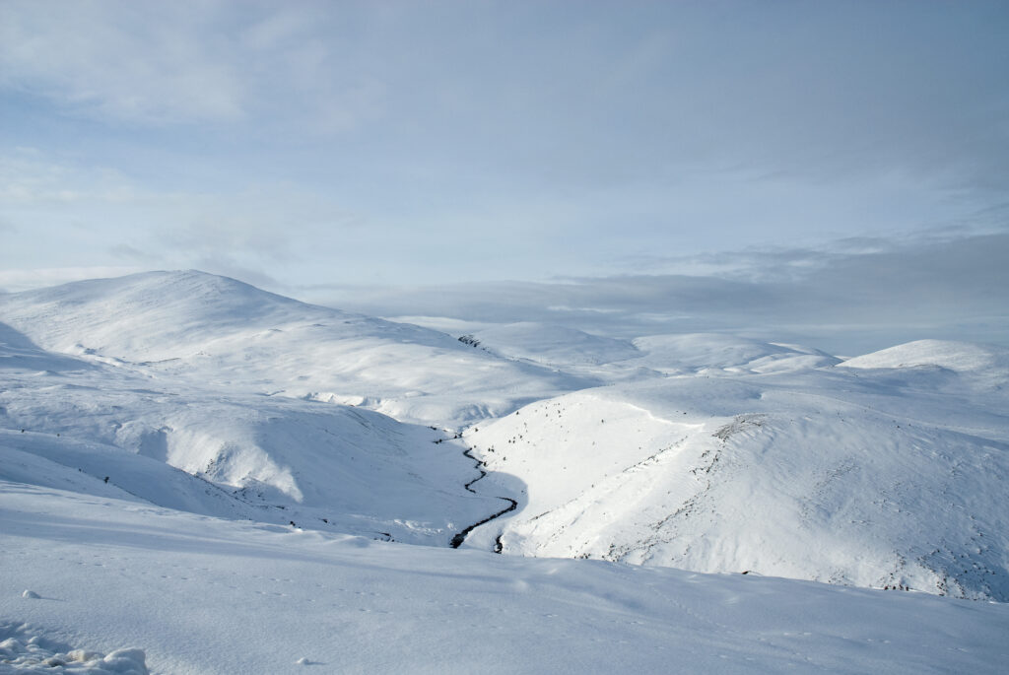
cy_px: 338
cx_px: 504
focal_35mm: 27
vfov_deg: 48.0
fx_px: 757
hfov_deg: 67.3
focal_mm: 18
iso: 100
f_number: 8
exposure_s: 1/500
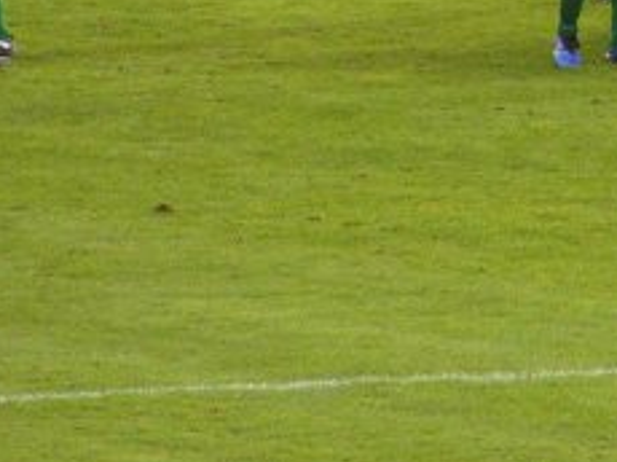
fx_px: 17538
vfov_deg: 1.5
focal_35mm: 985
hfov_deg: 2.0
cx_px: 912
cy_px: -282
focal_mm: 43.3
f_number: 3.5
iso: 200
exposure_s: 1/200
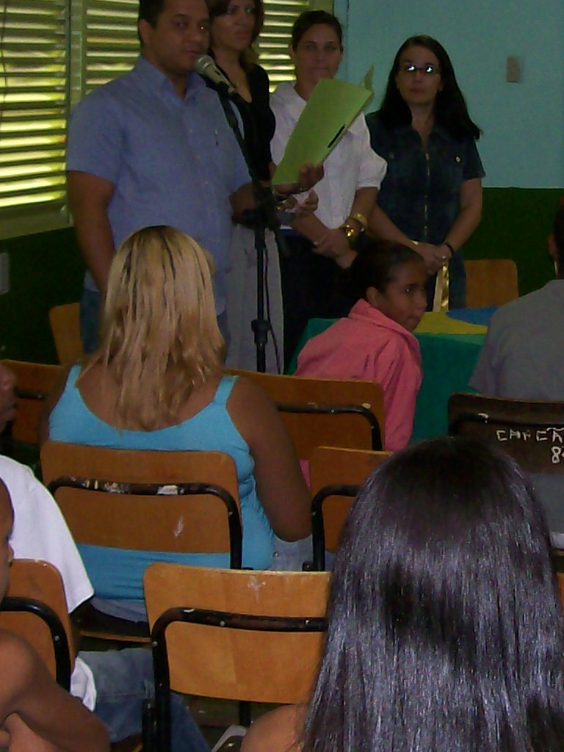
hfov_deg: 13.6
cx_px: 458
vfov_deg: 18.2
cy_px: 345
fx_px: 2346
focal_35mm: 108
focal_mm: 6
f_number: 2.7
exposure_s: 1/64
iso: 80
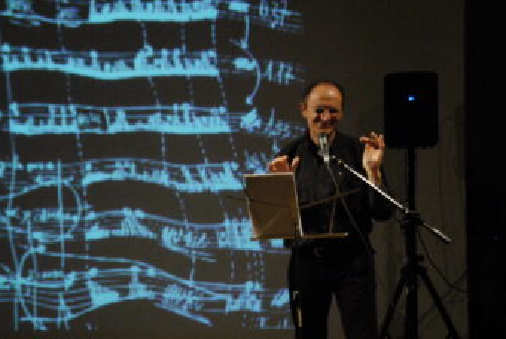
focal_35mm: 165
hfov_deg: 12.4
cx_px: 147
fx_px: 2321
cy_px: 221
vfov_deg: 8.4
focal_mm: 65
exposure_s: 1/50
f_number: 5.6
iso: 1600
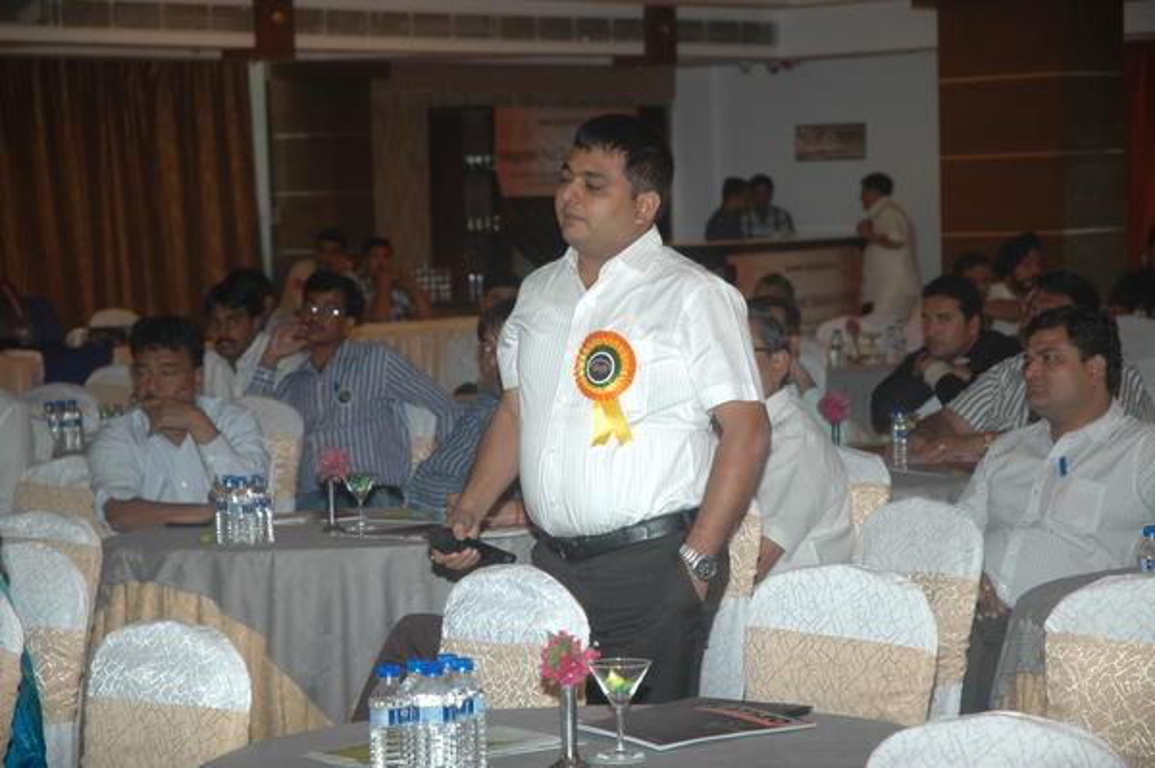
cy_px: 384
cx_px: 578
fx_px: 3366
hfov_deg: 19.5
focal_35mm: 105
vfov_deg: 13.0
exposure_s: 1/60
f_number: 4.5
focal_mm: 70
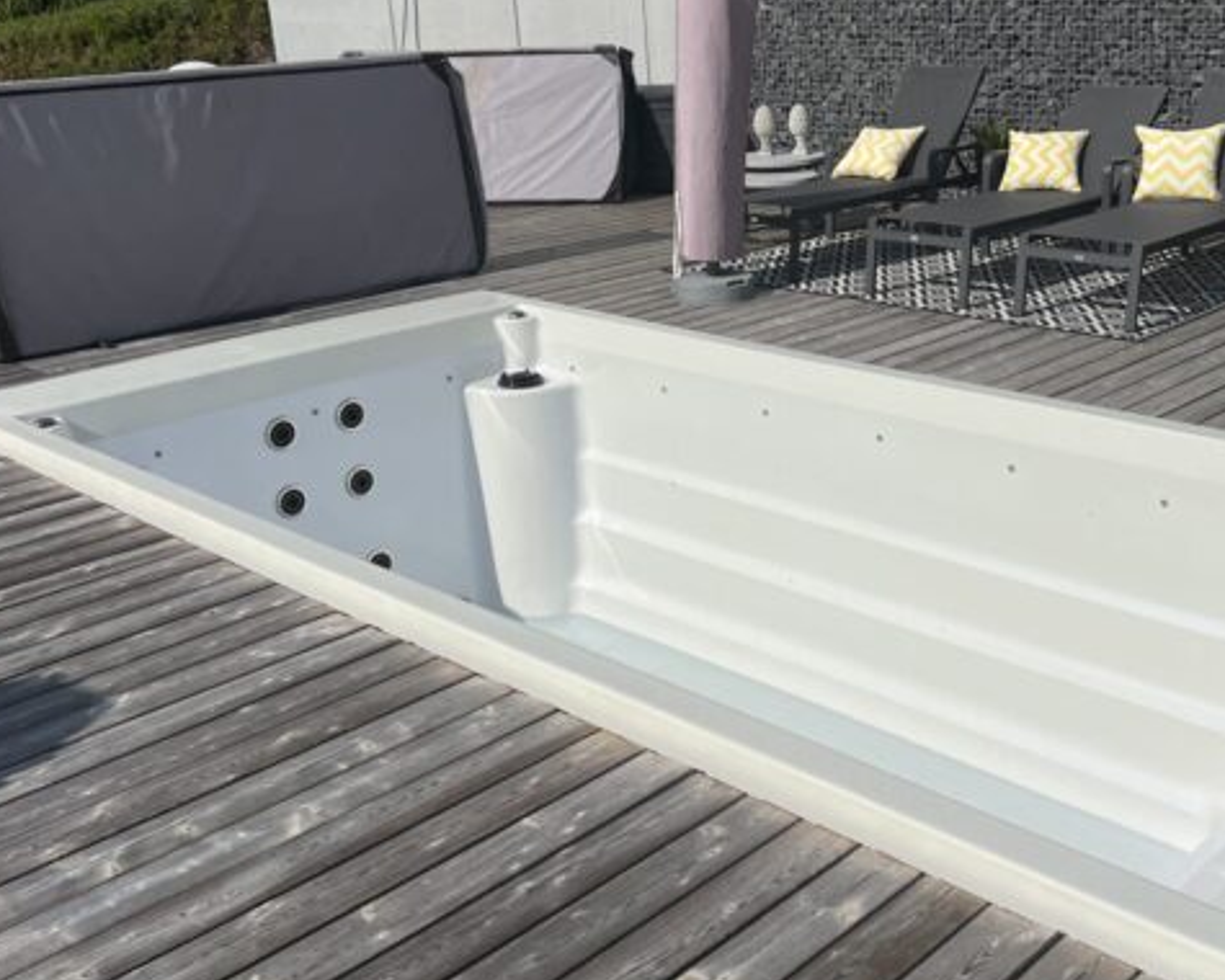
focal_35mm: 41
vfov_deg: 36.5
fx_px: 1486
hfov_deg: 44.0
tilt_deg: -21.6
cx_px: 833
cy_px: 480
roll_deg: +1.9
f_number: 1.5
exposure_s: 1/14286
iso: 50
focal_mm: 5.7
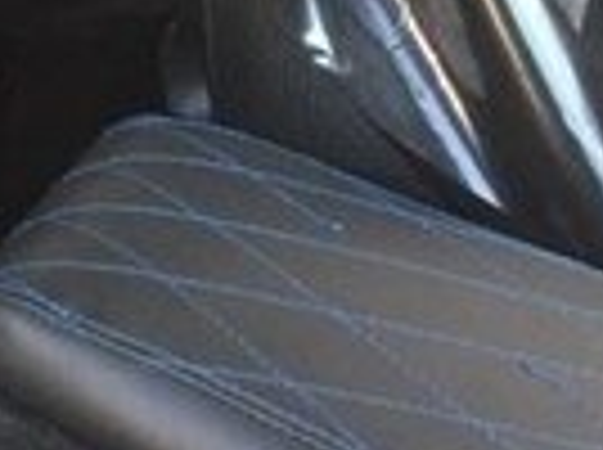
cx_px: -864
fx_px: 2487
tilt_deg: -29.9
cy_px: -160
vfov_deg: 10.1
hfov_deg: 11.4
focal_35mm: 143
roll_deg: -2.1
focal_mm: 4.15
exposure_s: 1/33
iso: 64
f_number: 2.2
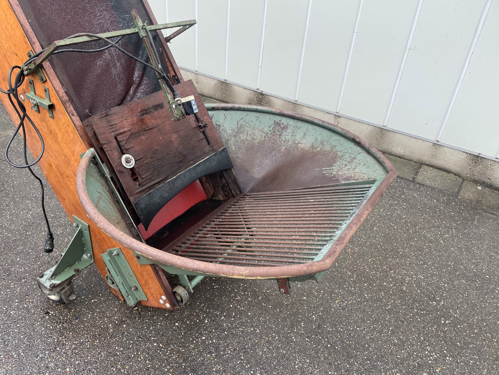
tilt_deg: -33.6
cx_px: 250
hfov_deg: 67.3
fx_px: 375
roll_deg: -3.1
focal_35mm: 26
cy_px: 188
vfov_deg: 53.1
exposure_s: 1/165
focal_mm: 4.2
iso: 32
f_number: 1.6
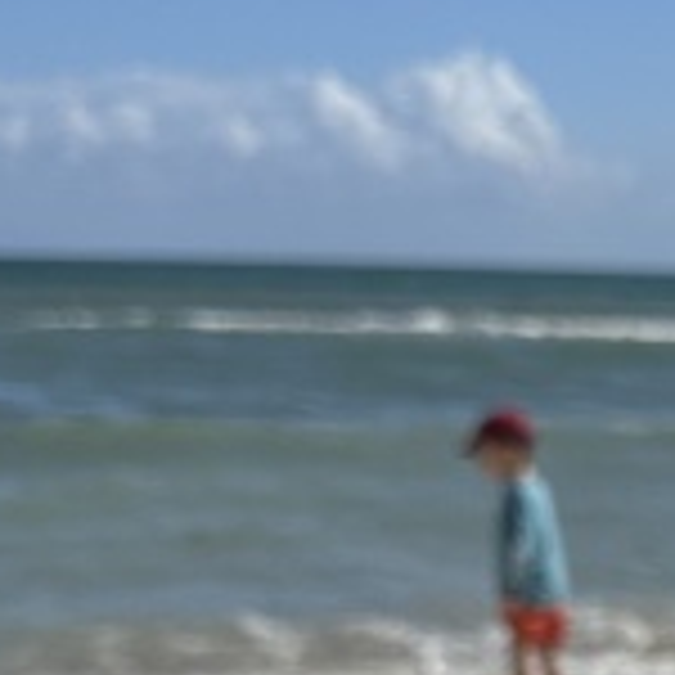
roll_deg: -0.9
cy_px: 1044
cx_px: 1058
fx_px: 2493
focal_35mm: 113
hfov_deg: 14.3
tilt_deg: -17.1
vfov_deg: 14.3
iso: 80
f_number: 1.78
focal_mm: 6.86
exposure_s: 1/8929
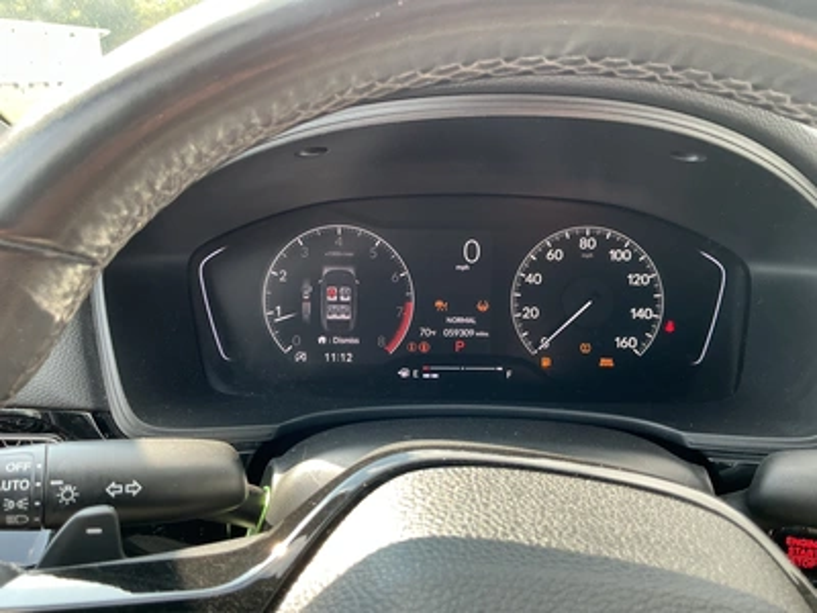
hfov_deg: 63.4
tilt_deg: -18.8
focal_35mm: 28
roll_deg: +0.9
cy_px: 306
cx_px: 408
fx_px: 661
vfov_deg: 49.7
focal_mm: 3
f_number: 1.8
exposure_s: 1/122
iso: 64
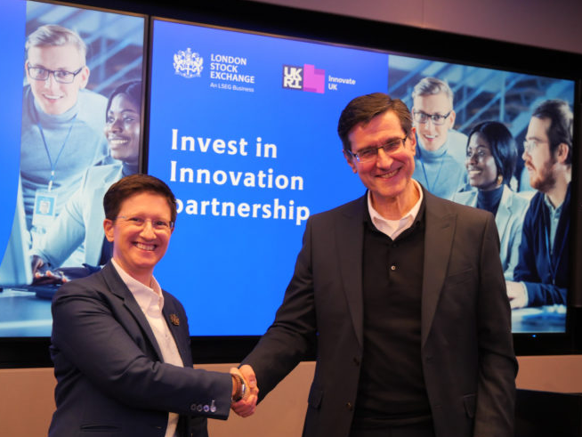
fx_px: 908
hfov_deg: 35.5
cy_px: 227
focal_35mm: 54
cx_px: 279
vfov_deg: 27.0
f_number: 4.3
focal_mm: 23
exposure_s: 1/60
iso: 800
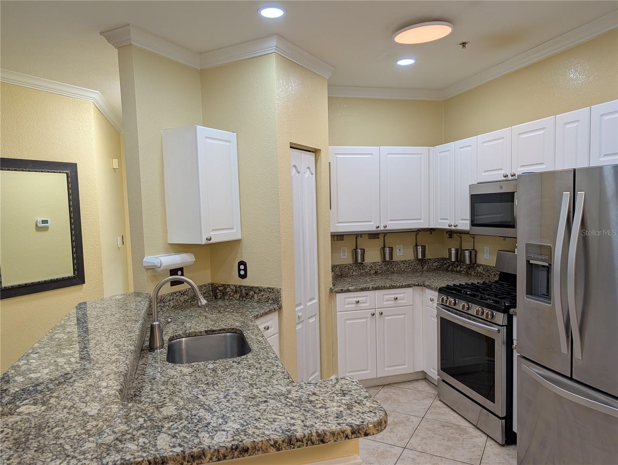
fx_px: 429
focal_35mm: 24
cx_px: 309
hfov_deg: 71.5
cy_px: 232
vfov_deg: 56.9
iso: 31
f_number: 1.68
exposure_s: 1/120
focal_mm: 6.9
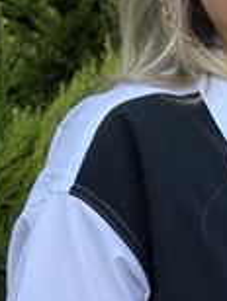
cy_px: 473
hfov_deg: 9.1
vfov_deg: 11.6
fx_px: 1413
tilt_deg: -11.2
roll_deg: -3.5
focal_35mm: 162
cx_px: 229
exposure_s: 1/2203
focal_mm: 6.86
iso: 100
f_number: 1.78
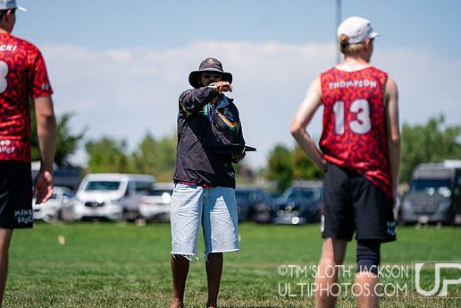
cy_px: 145
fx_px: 2881
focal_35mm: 225
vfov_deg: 6.1
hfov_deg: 9.1
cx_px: 222
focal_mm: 200
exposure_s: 1/6400
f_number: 2.8
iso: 640
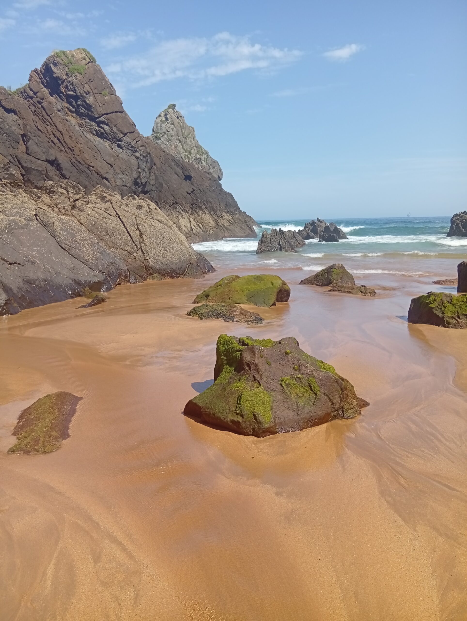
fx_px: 484
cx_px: 234
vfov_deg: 65.2
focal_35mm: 27
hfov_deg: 51.5
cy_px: 310
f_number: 1.8
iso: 52
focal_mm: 3.84
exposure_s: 1/1235
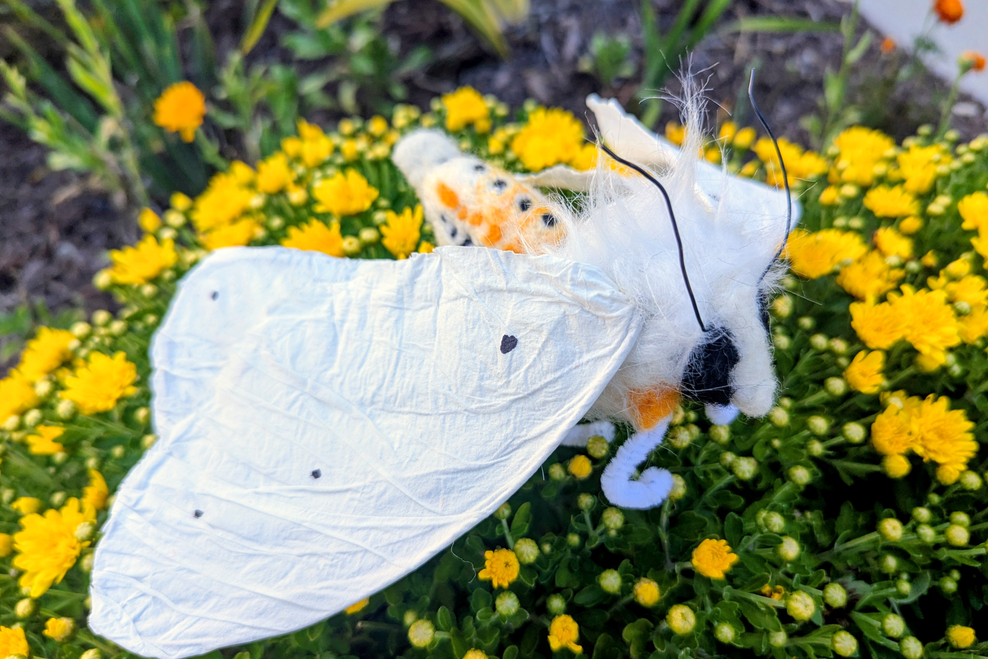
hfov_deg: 69.4
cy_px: 332
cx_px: 495
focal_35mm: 26
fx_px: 713
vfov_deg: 49.5
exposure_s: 1/439
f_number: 1.85
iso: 53
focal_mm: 6.81
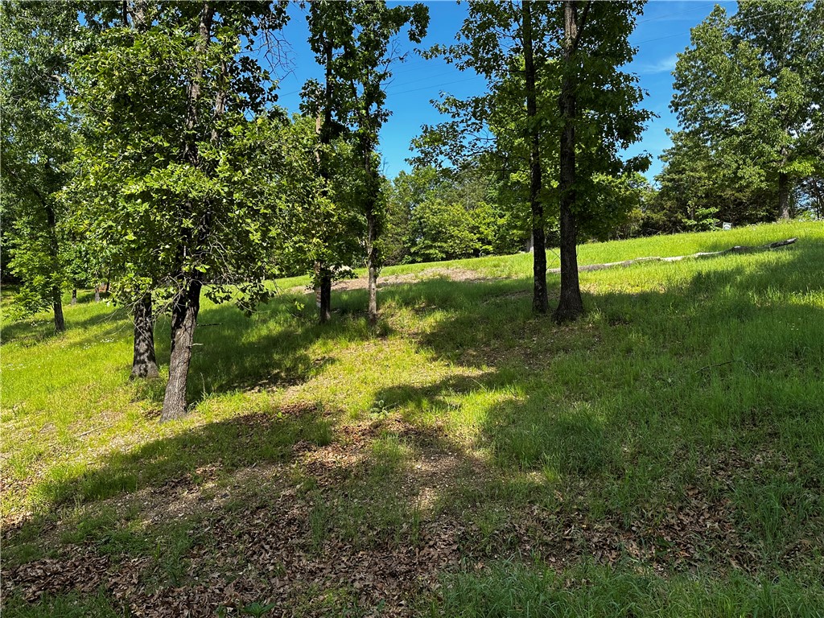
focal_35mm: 24
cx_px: 412
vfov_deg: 56.8
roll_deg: +0.1
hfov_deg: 71.6
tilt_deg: +0.2
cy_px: 309
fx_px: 571
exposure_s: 1/1304
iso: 80
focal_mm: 6.86
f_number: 1.78
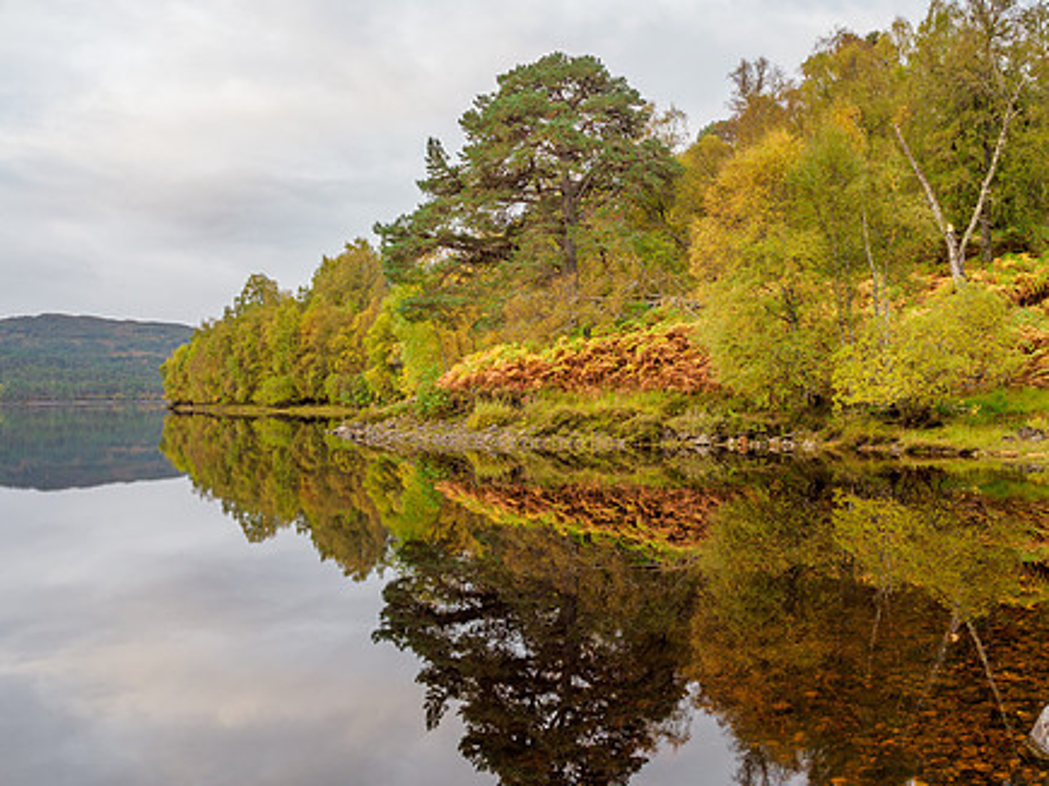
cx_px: 690
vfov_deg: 44.1
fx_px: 969
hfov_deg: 55.8
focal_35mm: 32
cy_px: 365
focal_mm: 12
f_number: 7.1
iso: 200
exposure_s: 1/15
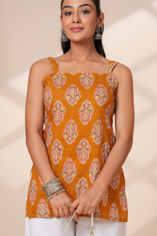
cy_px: 118
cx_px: 78
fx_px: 1308
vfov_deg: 10.3
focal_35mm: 200
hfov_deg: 6.9
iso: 640
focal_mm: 200
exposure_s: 1/160
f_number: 5.6
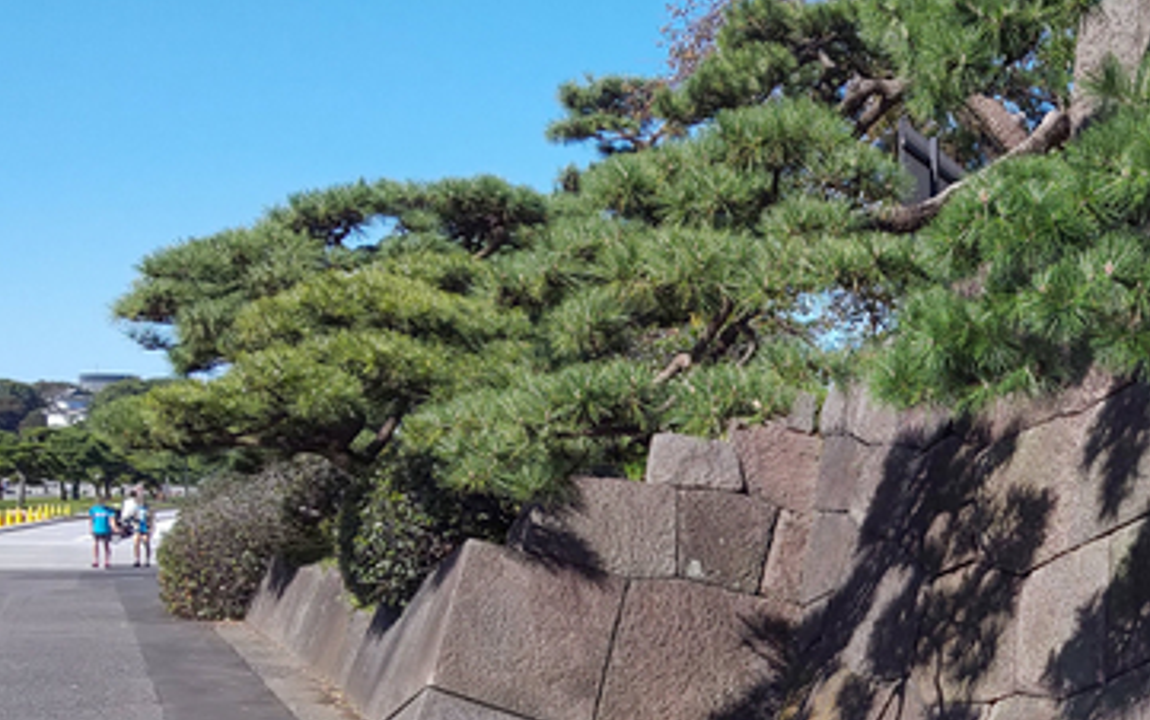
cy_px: 644
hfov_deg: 39.2
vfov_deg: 26.6
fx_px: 1474
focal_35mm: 47
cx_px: 1064
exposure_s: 1/719
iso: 28
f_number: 1.94
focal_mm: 3.45
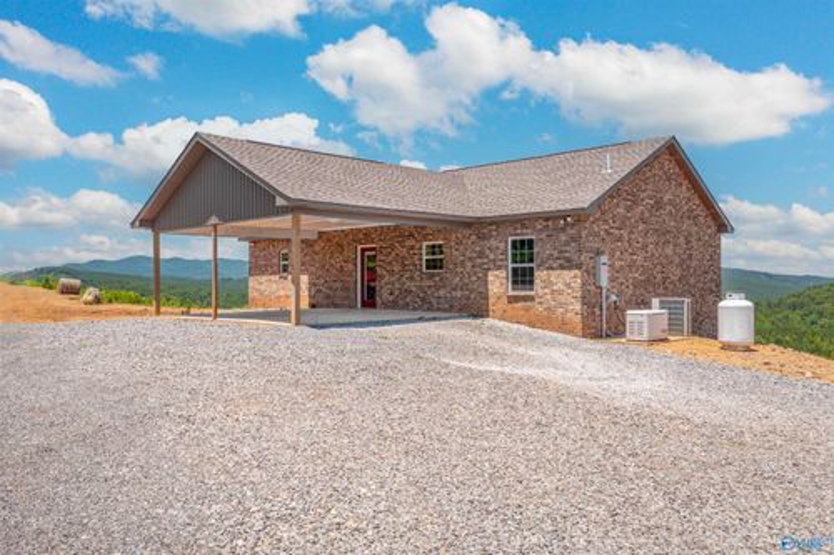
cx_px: 417
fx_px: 648
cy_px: 278
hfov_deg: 65.5
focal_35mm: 28
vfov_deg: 46.4
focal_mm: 10.26
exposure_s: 1/200
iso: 100
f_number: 3.2
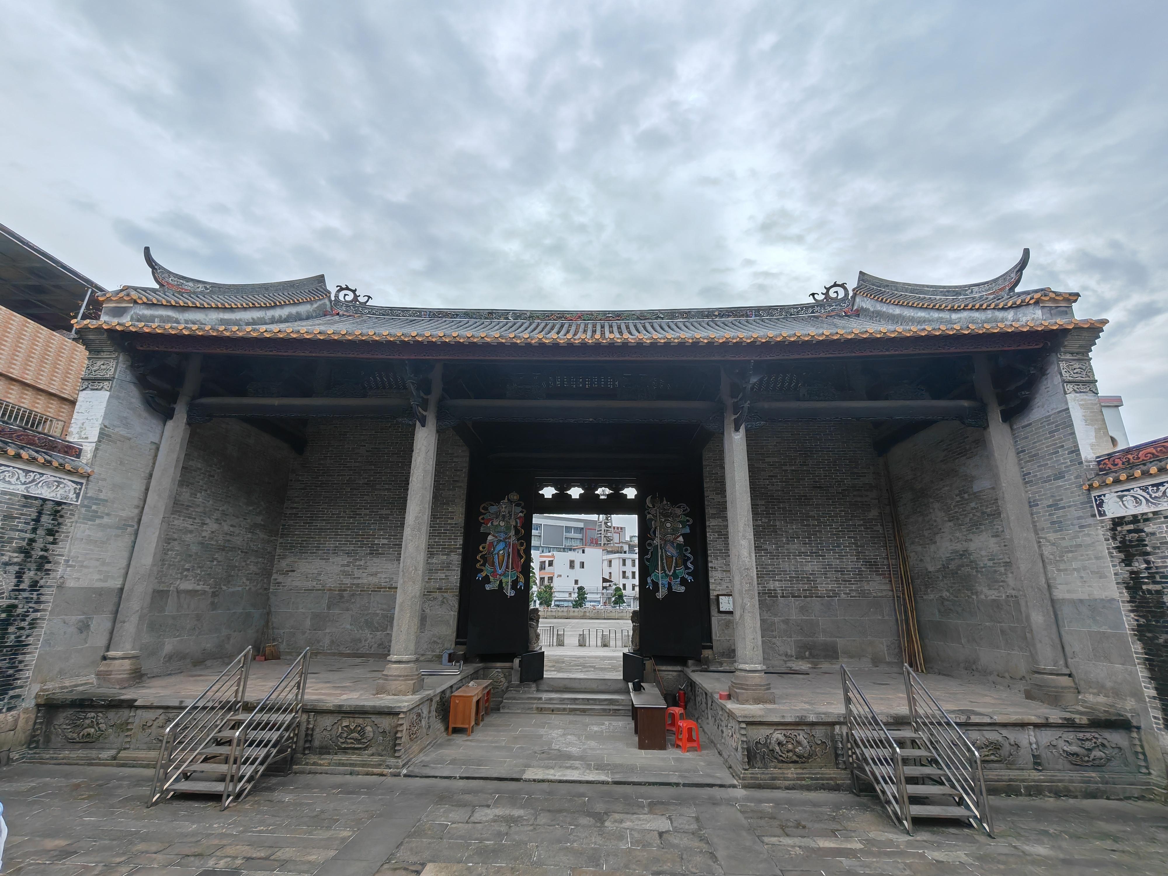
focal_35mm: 16
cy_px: 438
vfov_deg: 78.1
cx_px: 584
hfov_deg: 94.5
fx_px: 540
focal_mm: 1.96
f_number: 2.2
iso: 50
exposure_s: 1/1100
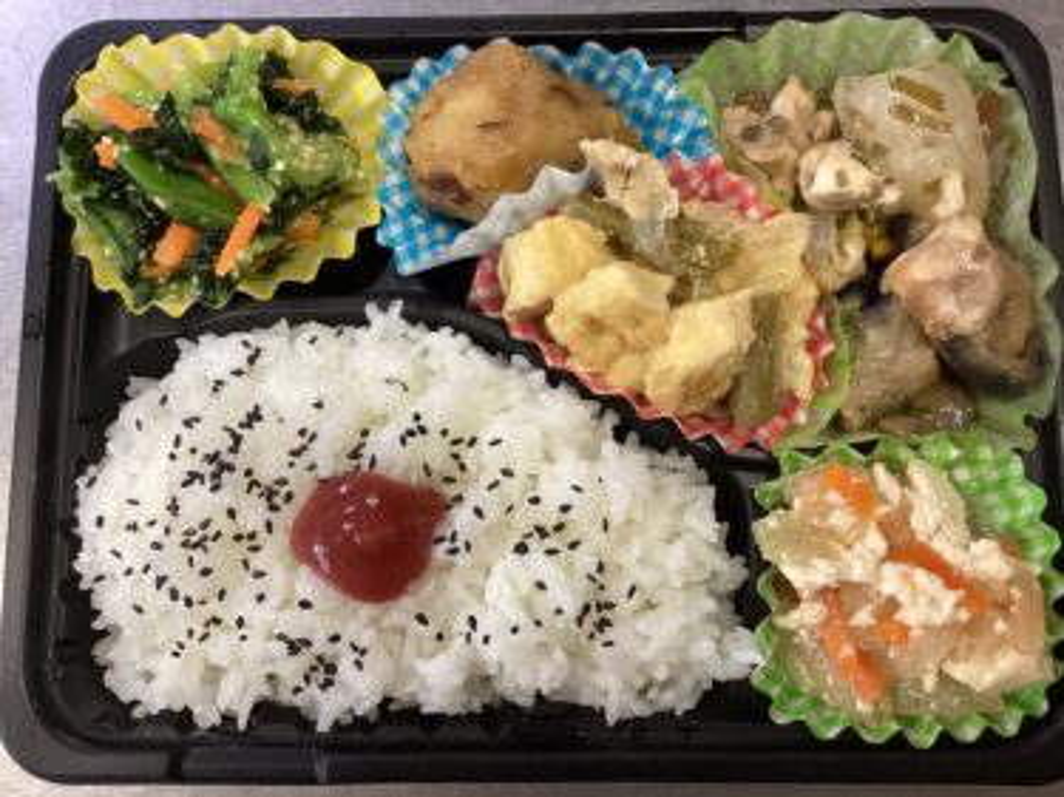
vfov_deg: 45.4
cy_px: 398
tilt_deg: -81.0
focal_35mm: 31
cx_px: 532
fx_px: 953
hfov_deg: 58.4
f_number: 2.4
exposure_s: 1/60
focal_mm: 3.3
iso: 200
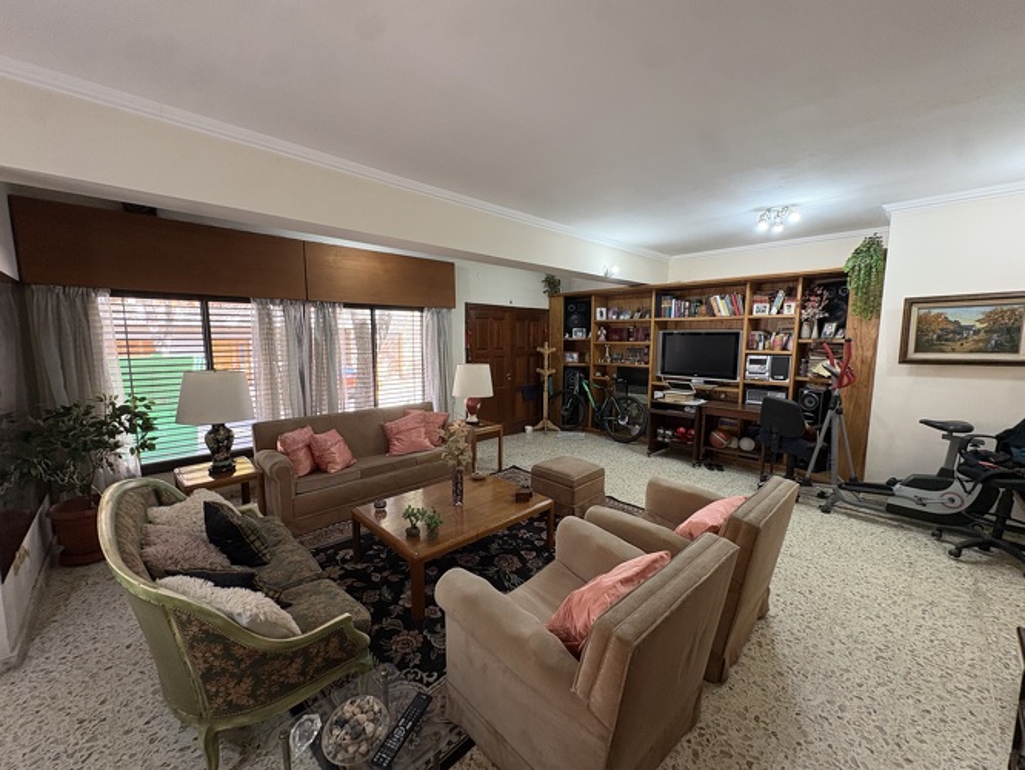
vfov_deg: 85.7
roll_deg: +0.4
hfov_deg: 102.0
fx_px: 415
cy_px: 385
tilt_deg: -6.7
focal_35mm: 14
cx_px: 512
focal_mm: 2.22
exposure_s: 1/50
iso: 250
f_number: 2.2
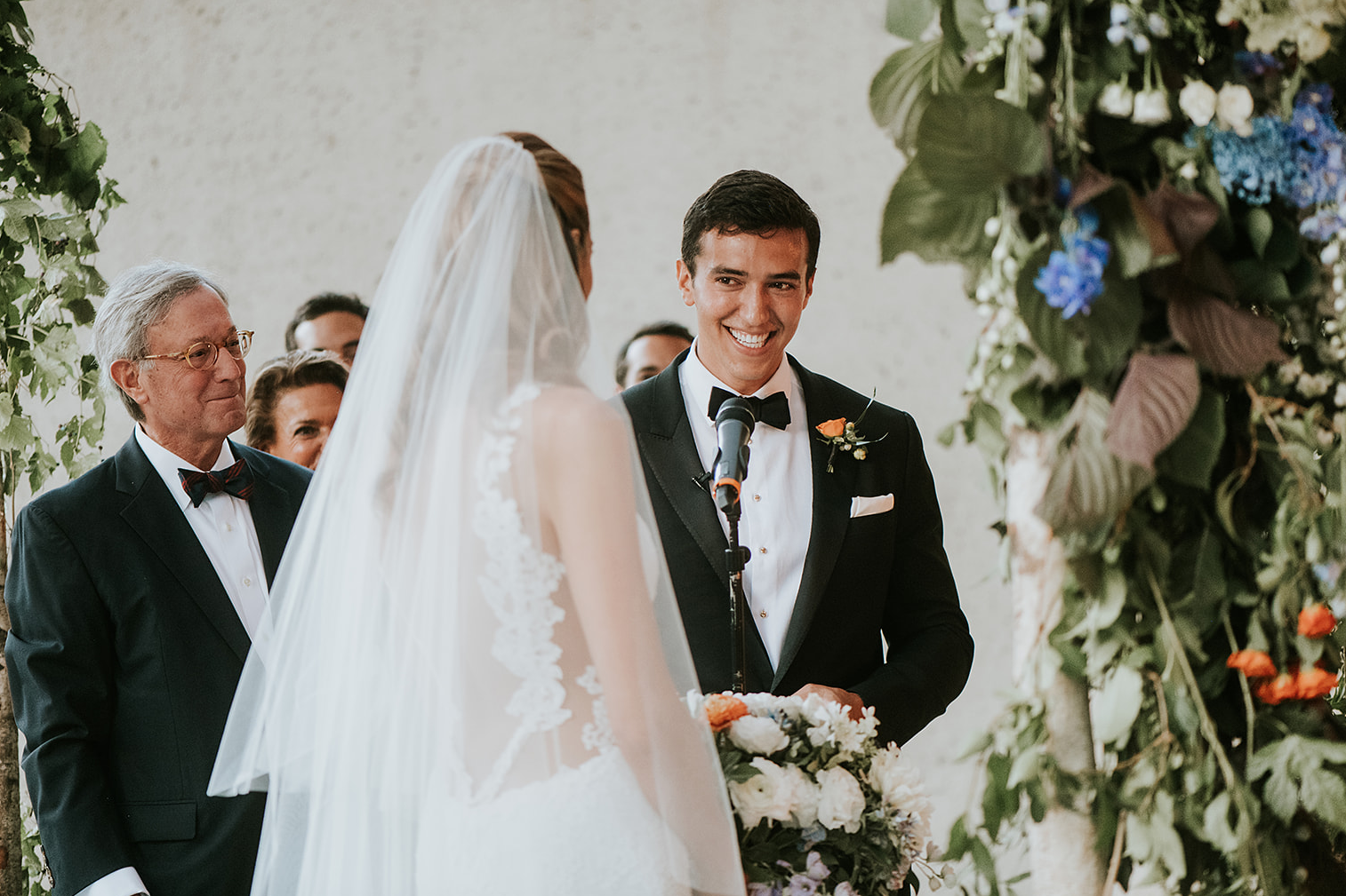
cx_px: 691
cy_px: 430
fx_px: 4149
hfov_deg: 18.4
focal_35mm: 111
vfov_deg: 12.3
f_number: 2.8
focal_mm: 105
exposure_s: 1/320
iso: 2000
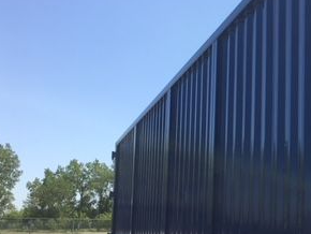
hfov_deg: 28.2
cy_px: 143
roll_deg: -0.7
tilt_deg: +8.9
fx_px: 575
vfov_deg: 22.9
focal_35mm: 64
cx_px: 319
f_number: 2.2
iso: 25
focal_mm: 4.15
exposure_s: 1/1451
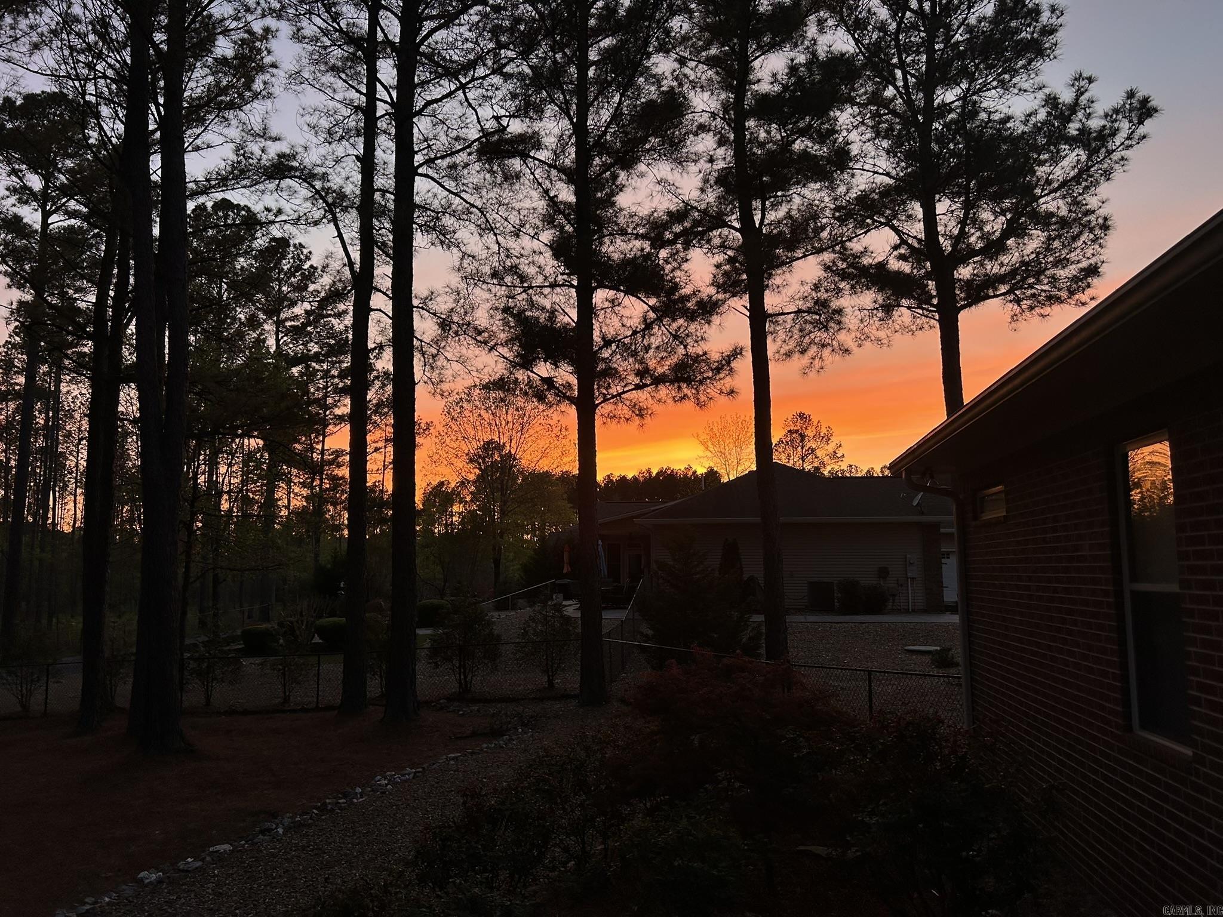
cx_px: 612
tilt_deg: +6.6
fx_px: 919
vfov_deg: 53.1
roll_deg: +0.1
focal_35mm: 26
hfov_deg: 67.3
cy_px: 458
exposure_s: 1/121
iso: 80
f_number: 1.5
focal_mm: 5.7
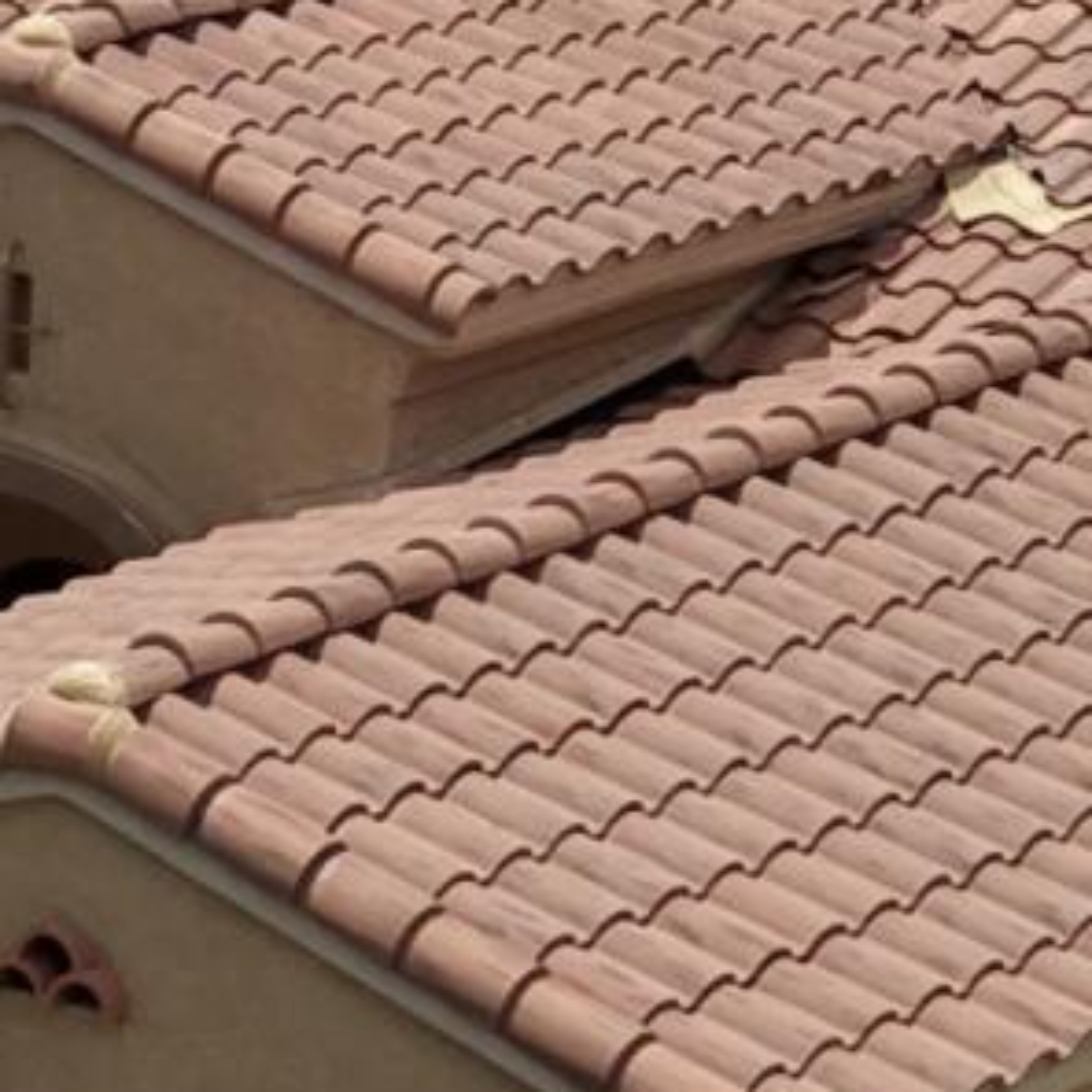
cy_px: 1579
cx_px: -664
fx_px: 7673
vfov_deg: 8.0
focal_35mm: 215
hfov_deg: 7.9
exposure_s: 1/6400
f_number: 1.8
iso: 150
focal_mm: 8.67
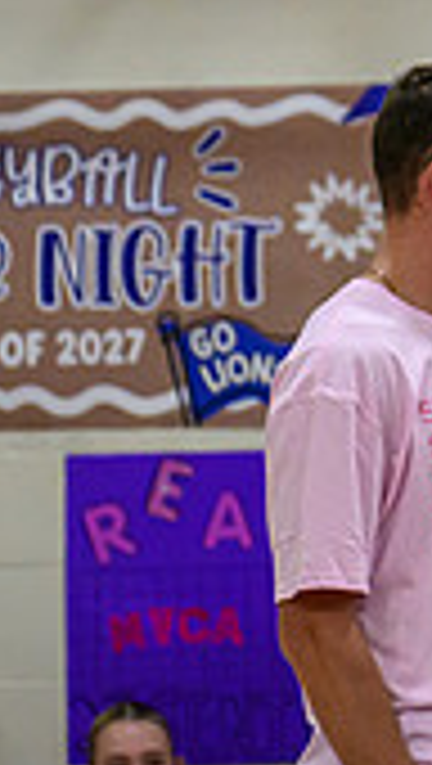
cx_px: 1292
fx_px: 9665
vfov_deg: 4.5
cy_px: 588
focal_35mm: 476
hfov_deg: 2.5
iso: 4000
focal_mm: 113
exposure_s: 1/640
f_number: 3.5
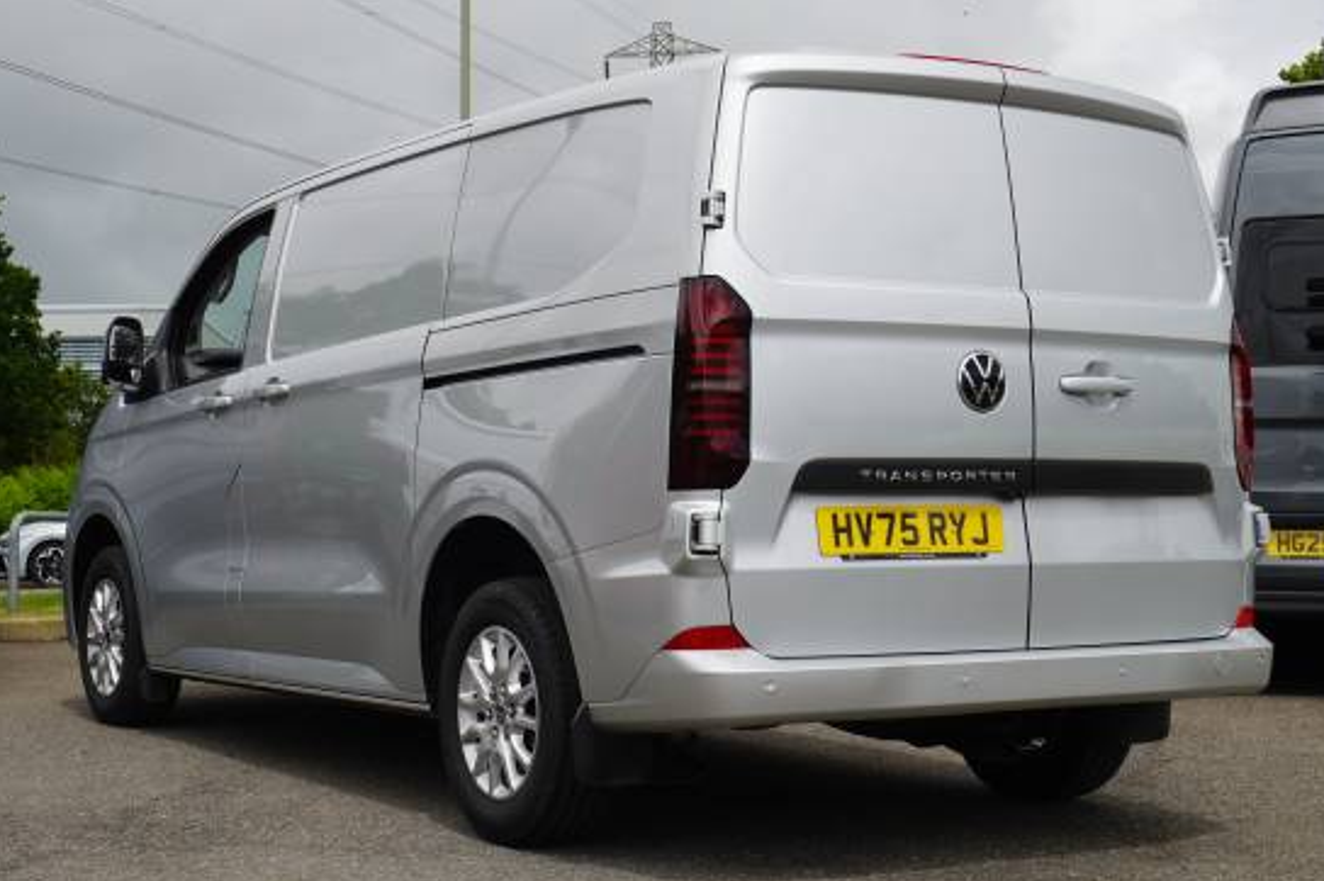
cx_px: 652
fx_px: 2205
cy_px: 399
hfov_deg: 33.4
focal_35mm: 60
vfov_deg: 22.6
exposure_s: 1/100
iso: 100
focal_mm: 34
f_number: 9
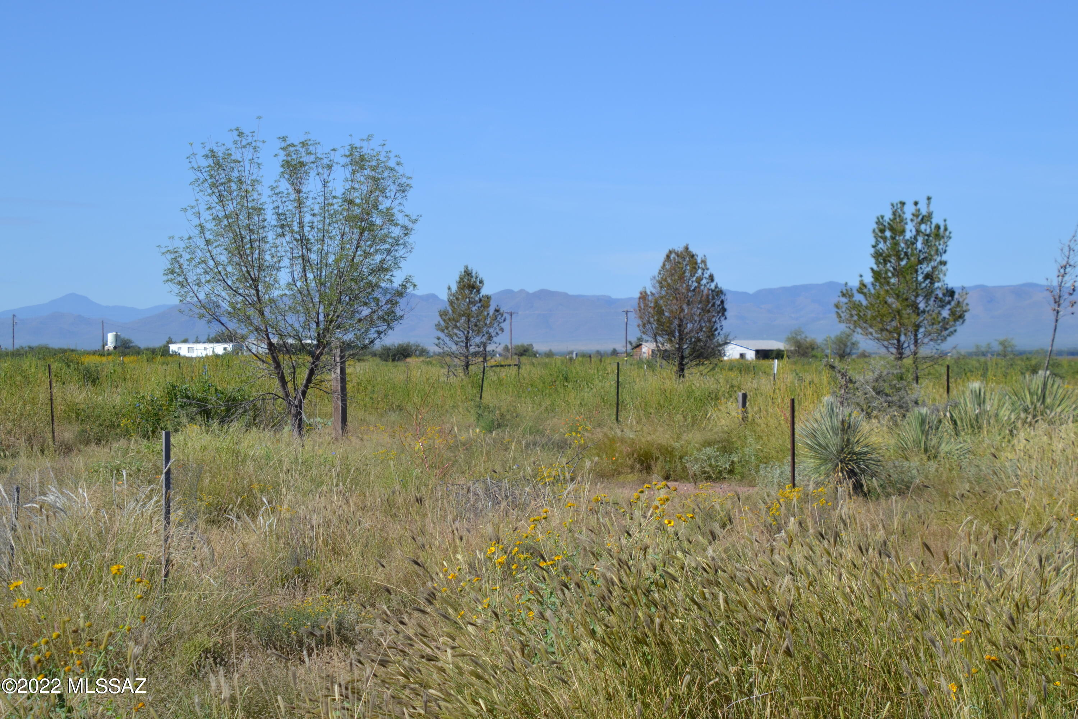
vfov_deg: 16.6
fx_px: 2470
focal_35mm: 82
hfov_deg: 24.6
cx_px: 539
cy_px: 360
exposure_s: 1/250
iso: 100
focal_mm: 55
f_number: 8
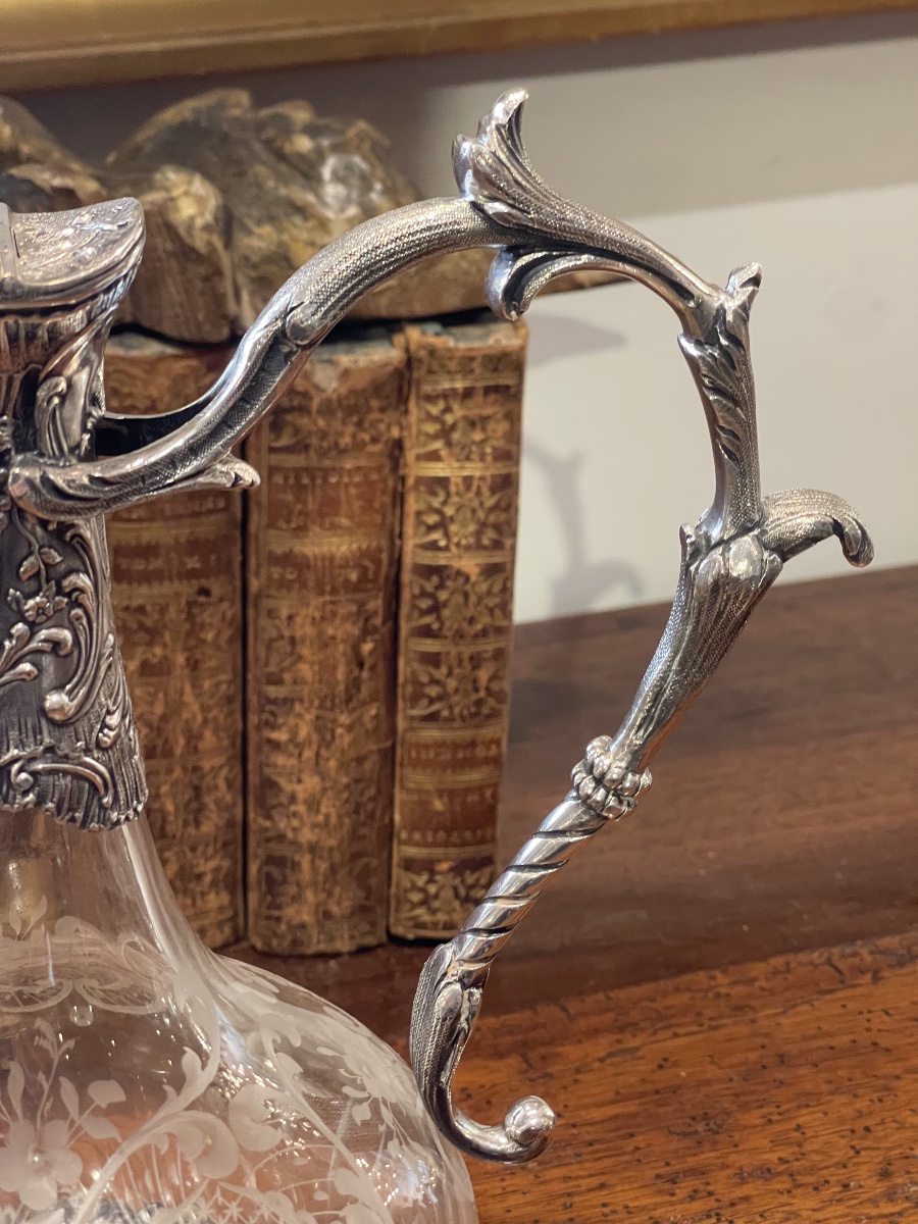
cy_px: 612
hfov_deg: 22.9
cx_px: 459
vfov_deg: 30.3
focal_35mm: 64
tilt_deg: -23.5
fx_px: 2263
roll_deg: -0.6
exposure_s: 1/50
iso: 320
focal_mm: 7.5
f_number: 2.2
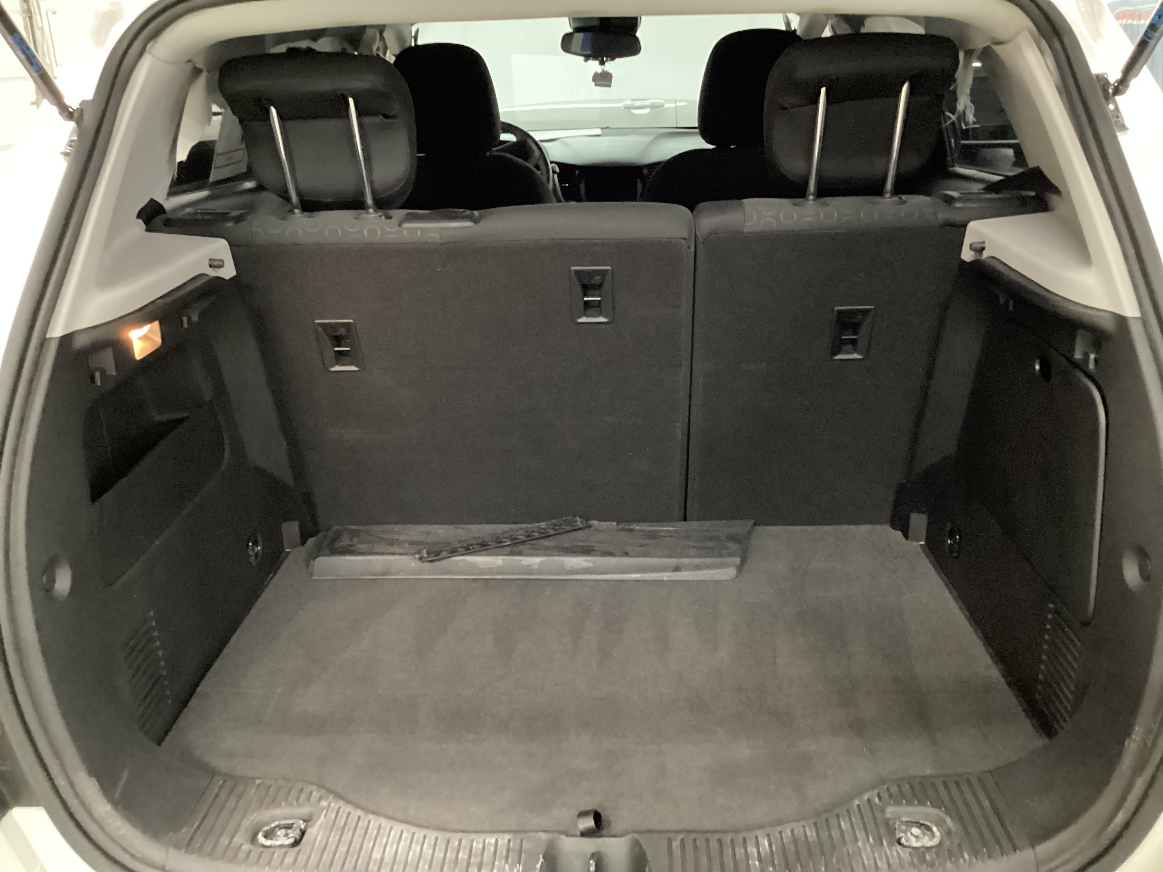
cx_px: 582
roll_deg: +0.4
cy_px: 436
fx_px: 1042
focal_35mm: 31
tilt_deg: -22.5
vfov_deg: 45.4
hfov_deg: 58.4
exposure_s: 1/15
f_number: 2.4
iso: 800
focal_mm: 3.3
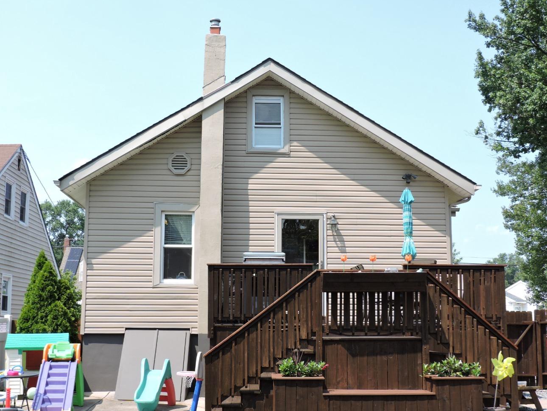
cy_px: 220
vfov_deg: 30.3
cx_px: 265
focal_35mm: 48
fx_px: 759
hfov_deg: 39.6
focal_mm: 7.7
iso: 100
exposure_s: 1/500
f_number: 3.4
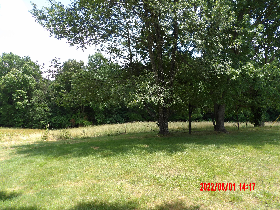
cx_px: 140
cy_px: 105
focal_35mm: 24
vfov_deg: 56.8
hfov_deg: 71.6
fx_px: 194
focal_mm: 4.3
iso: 100
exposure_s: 1/391
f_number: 2.8
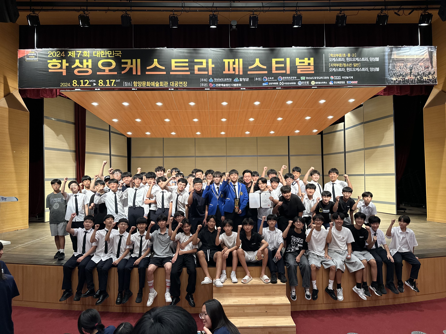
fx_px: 309
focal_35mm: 24
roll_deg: +0.5
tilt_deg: +3.3
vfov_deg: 56.8
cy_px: 167
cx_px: 223
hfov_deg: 71.6
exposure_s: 1/60
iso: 160
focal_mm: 6.86
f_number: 1.78
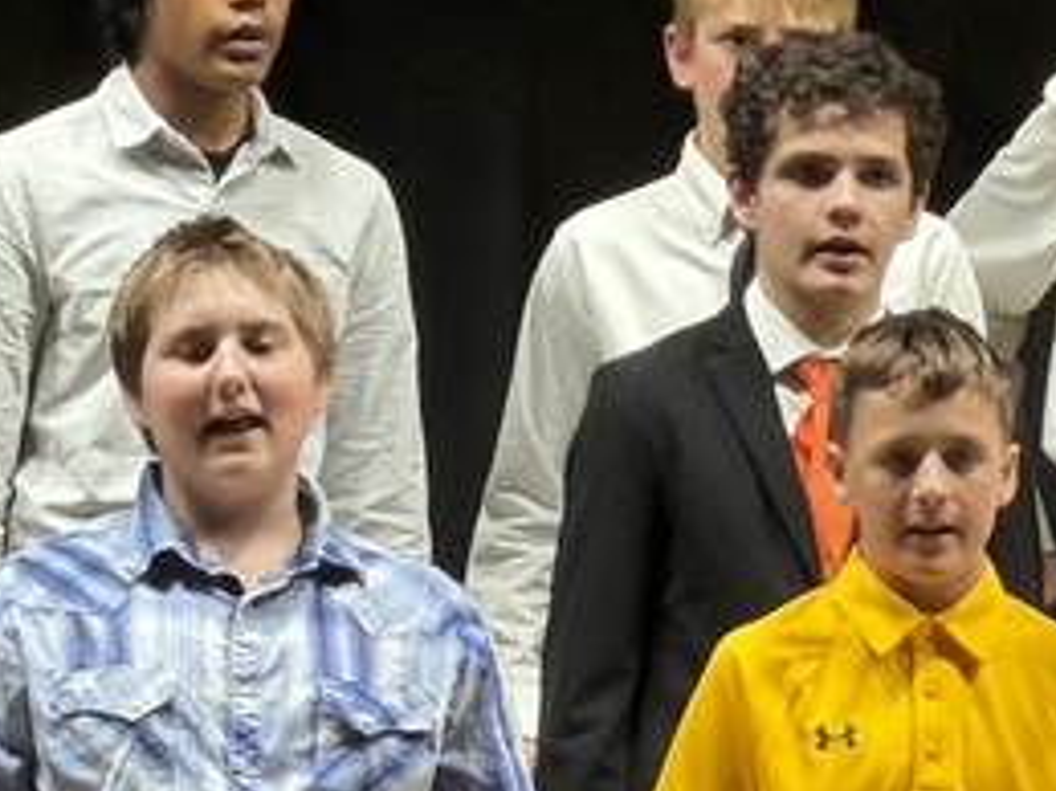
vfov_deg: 1.9
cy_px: 701
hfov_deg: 2.5
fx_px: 24089
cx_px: 1370
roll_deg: -0.9
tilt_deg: +0.5
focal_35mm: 790
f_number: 2.8
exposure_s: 1/60
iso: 200
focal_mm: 16.89
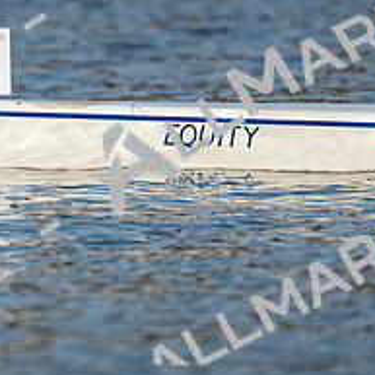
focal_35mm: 1534
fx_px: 18801
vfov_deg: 1.1
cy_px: 32
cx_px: -64
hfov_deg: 1.1
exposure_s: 1/2000
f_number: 6.3
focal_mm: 600
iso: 400
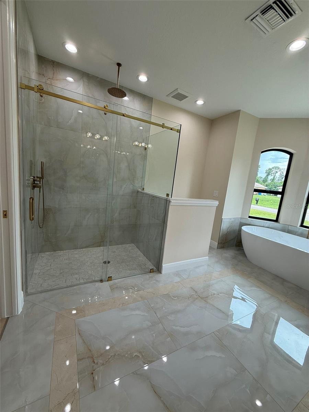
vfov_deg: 102.1
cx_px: 154
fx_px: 167
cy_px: 206
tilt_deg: -9.4
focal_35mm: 14
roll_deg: -6.7
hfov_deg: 85.7
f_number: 2.2
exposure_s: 1/177
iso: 64
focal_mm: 2.22
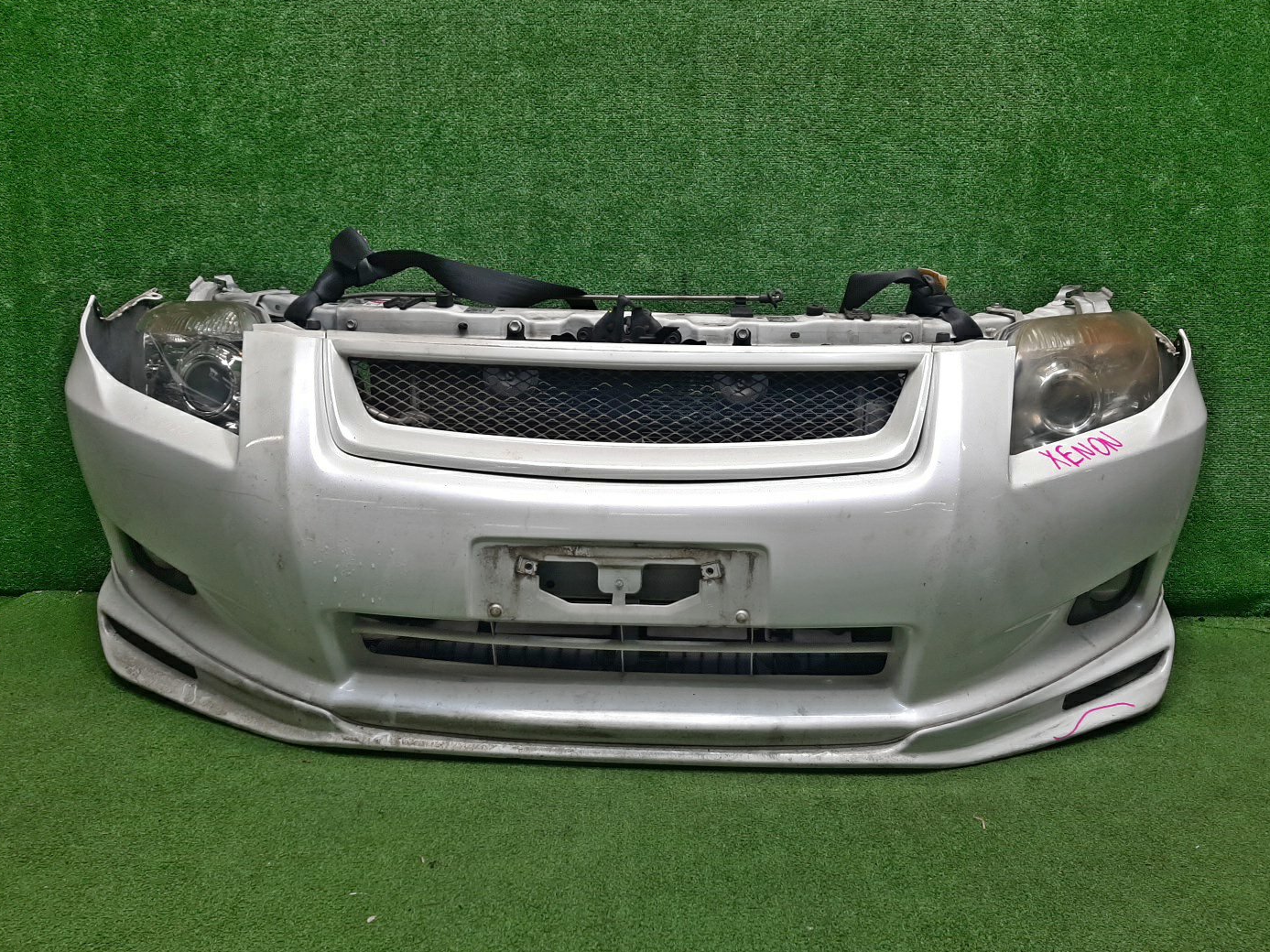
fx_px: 990
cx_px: 649
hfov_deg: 65.3
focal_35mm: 27
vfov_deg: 51.3
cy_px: 485
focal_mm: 3.93
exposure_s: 1/100
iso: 73
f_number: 1.7
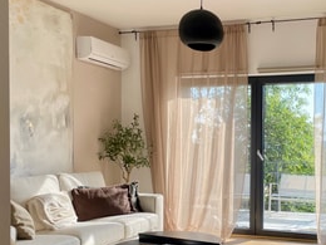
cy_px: 163
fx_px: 471
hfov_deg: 37.3
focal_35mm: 50
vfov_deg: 28.9
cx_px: 243
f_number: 1.6
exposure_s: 1/612
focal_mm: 4.2
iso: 32
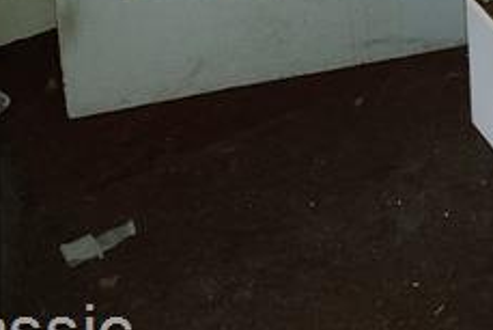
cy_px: -446
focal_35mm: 107
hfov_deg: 17.5
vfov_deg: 11.0
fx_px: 1466
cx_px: 700
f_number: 1.8
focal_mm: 6.4
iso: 125
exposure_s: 1/17.2
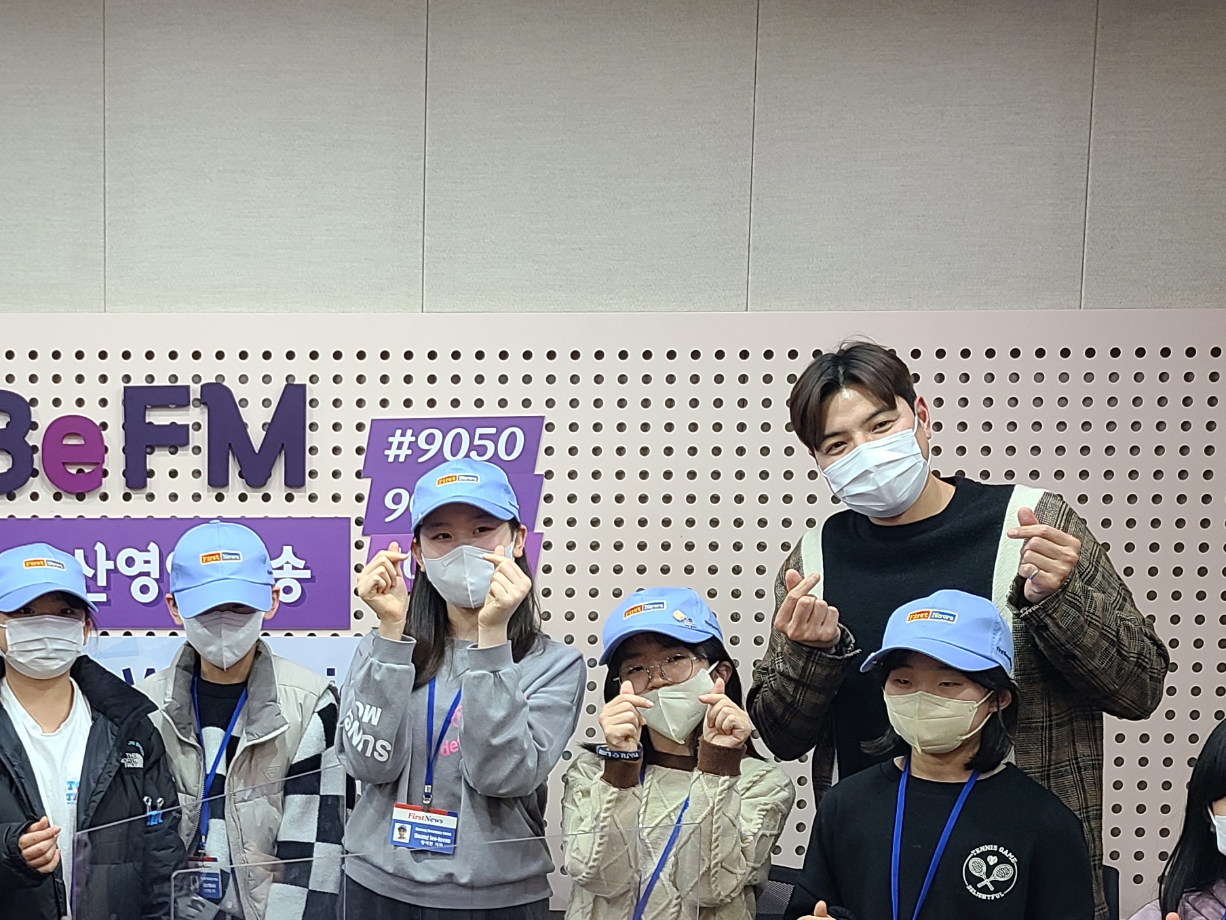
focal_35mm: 58
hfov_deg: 32.4
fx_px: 2055
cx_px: 261
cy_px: 698
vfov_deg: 24.9
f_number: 1.8
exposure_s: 1/60
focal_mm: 5.4
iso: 64
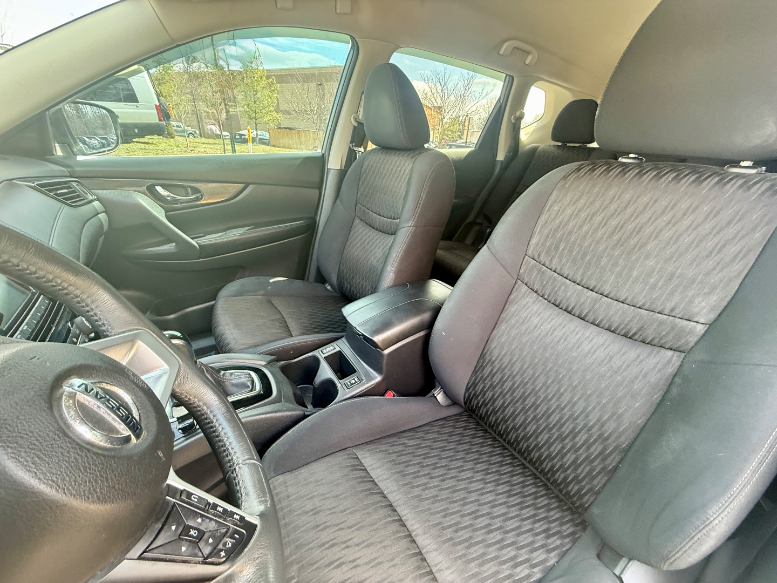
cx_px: 388
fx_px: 314
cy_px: 292
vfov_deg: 85.7
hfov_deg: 102.1
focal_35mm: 14
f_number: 2.2
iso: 400
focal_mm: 2.22
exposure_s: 1/81
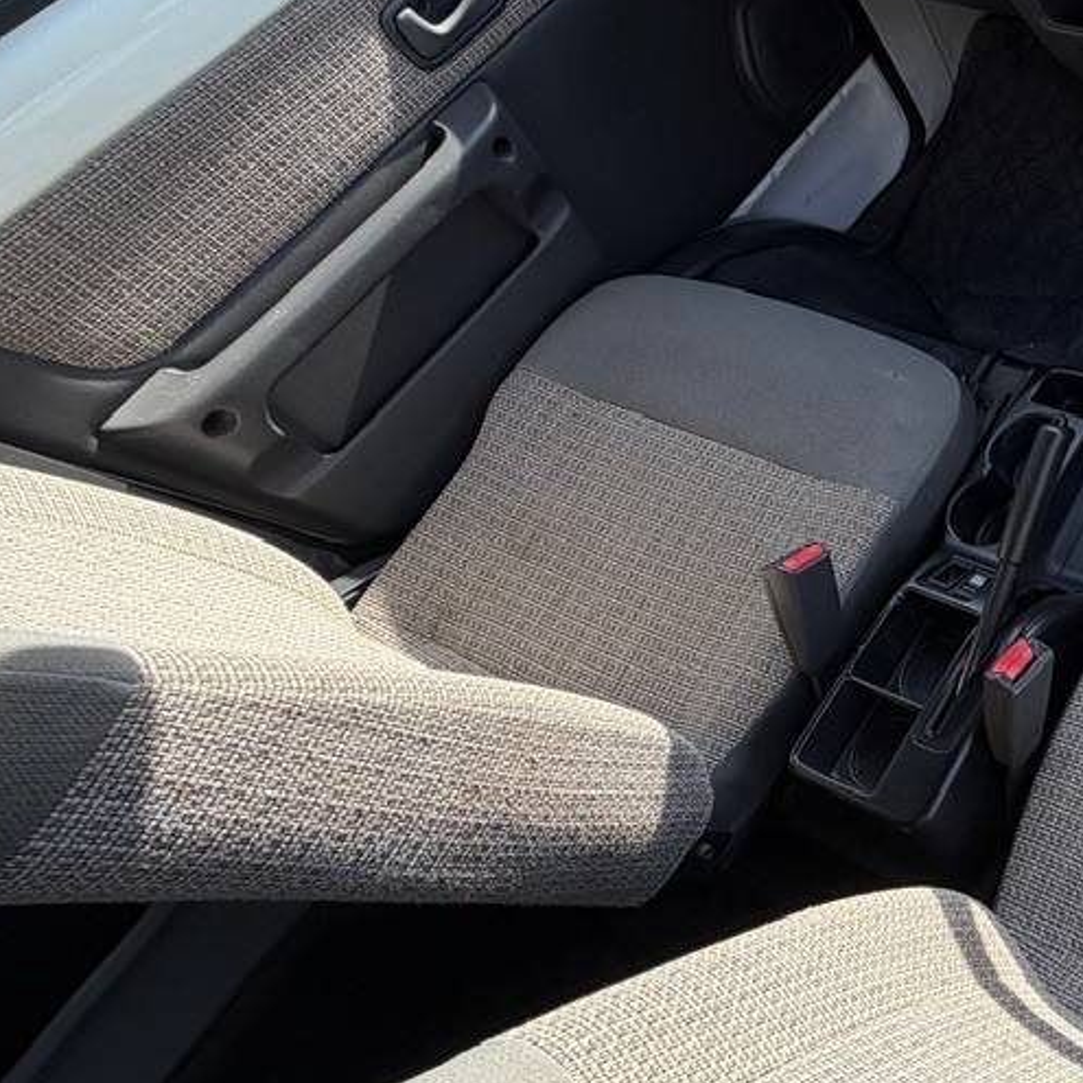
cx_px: 1276
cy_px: 470
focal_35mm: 32
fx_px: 1133
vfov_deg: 51.0
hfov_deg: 38.7
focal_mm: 2.22
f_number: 2.2
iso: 50
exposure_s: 1/383
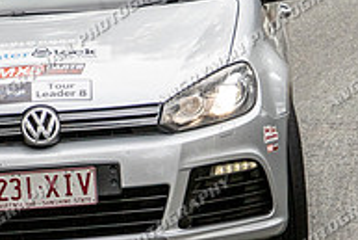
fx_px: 12529
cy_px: 159
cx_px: 76
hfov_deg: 1.6
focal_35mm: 1259
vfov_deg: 1.1
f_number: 5.6
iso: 500
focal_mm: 250
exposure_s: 1/640
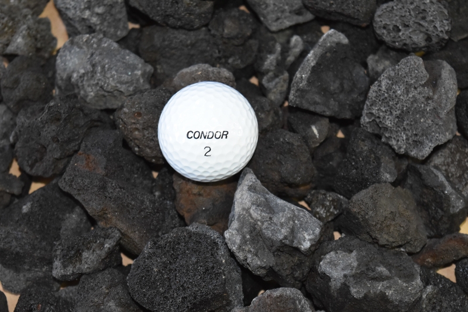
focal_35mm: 82
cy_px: 156
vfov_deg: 16.5
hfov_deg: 24.6
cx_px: 234
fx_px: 1072
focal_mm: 55
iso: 2000
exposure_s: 1/60
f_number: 5.6
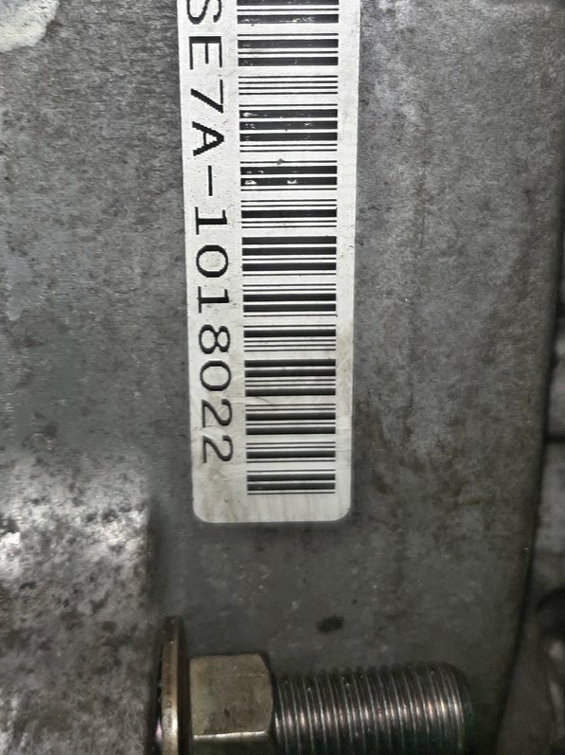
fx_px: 1024
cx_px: 262
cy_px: 244
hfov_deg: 30.8
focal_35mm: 47
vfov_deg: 39.9
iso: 68
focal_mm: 3.93
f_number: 1.7
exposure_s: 1/100
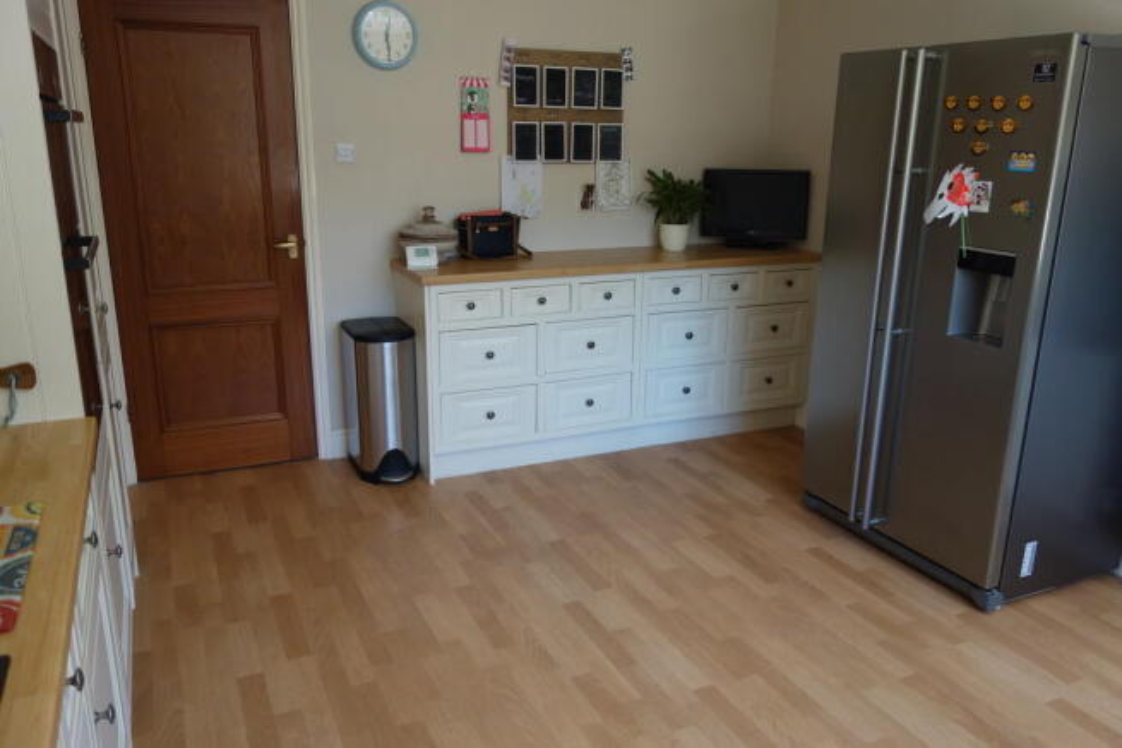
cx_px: 561
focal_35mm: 28
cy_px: 374
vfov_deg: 46.4
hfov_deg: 65.5
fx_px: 873
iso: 125
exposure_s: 1/100
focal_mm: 10.4
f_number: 2
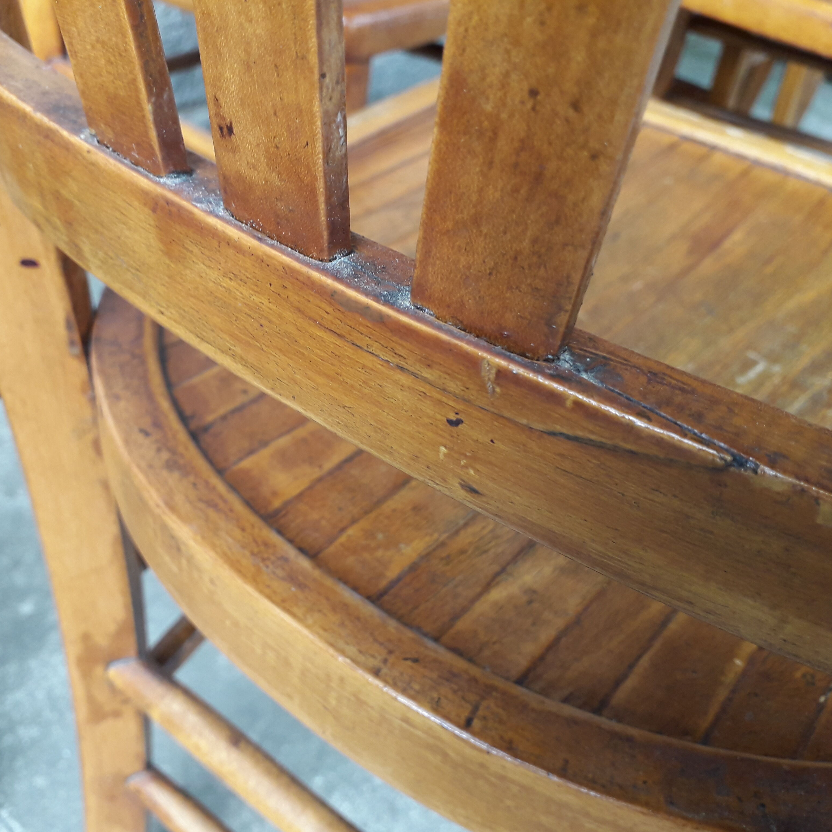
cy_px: 416
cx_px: 357
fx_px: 870
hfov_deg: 50.9
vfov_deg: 51.1
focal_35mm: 32
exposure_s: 1/100
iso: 64
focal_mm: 3.6
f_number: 1.9
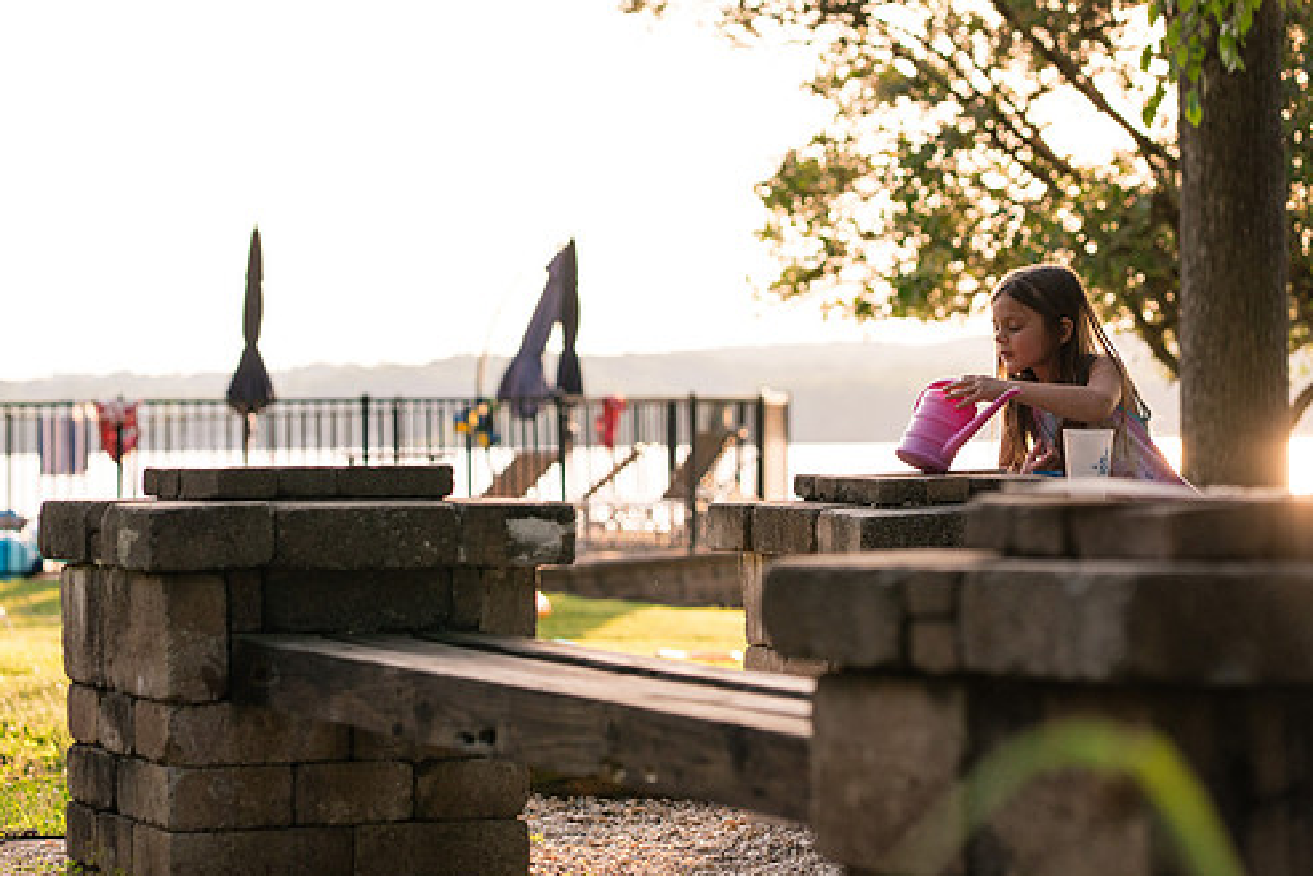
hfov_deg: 19.6
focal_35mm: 104
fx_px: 3794
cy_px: 383
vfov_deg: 13.2
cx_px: 539
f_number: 3.5
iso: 1000
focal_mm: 85
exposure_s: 1/1250
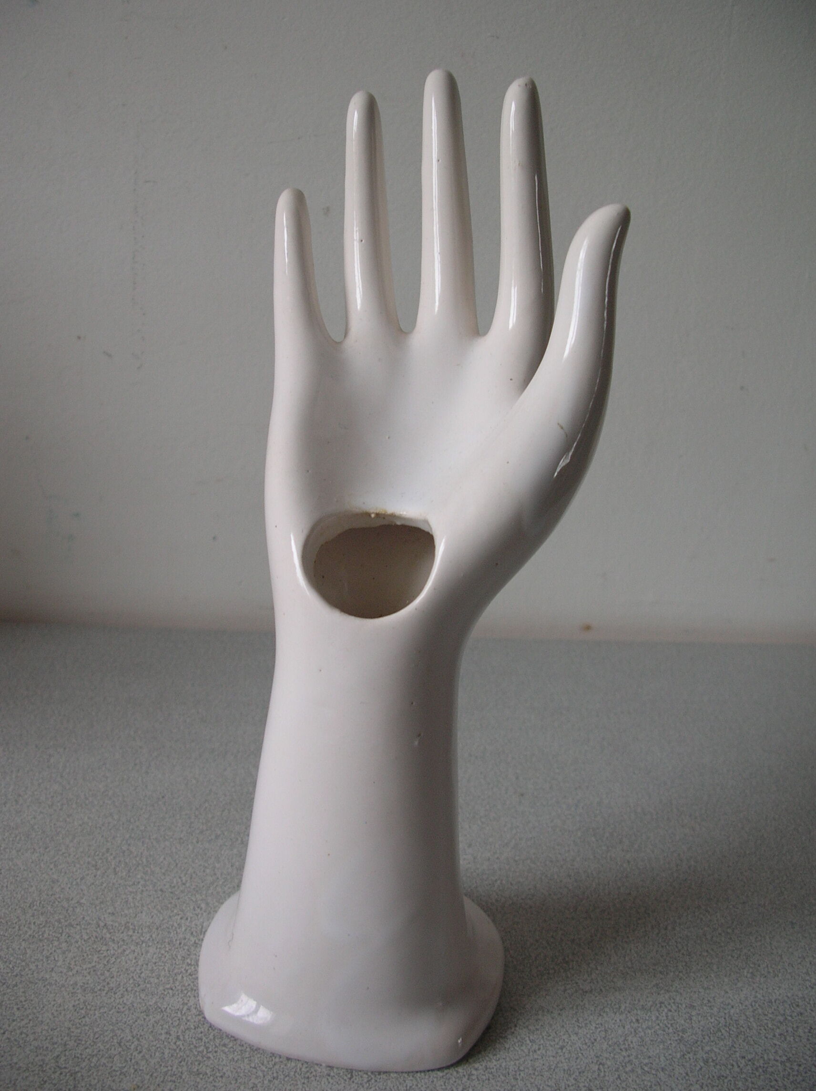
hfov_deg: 40.6
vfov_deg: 52.7
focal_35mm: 35
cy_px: 546
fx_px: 1102
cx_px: 408
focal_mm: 5.8
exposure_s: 1/11.3
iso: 50
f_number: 2.8
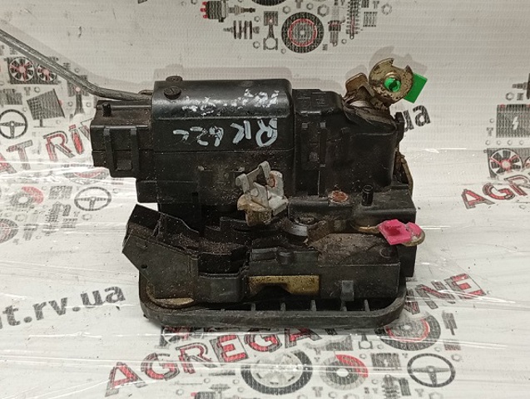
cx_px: 265
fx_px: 798
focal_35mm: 52
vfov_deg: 28.1
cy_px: 200
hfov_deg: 36.8
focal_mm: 3.96
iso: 249
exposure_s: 1/50
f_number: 1.8
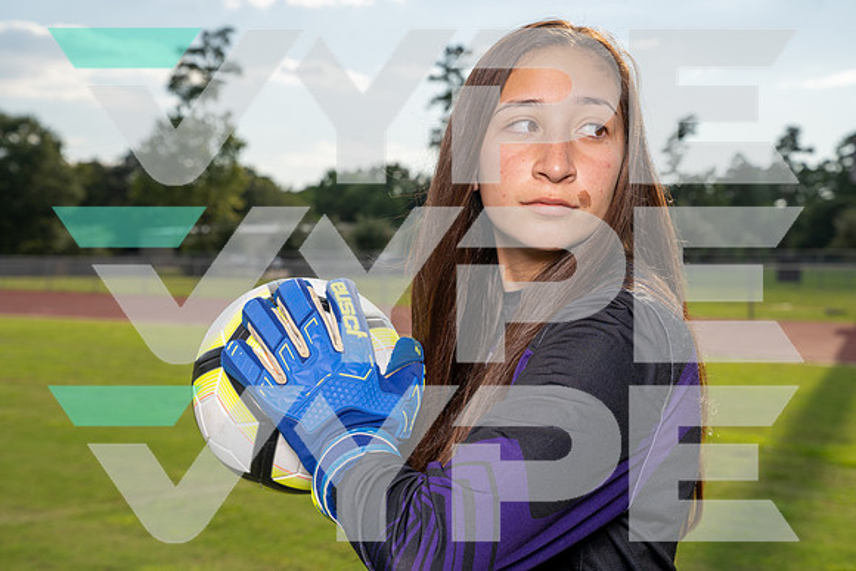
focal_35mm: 57
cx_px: 428
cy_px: 286
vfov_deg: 23.8
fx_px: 1356
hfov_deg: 35.0
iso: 250
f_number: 7.1
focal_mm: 57
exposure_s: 1/640
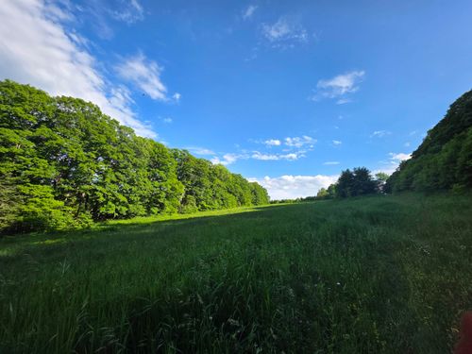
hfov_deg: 106.2
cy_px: 177
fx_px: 177
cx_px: 236
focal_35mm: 13
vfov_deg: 89.9
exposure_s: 1/970
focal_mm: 2.2
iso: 40
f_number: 1.9
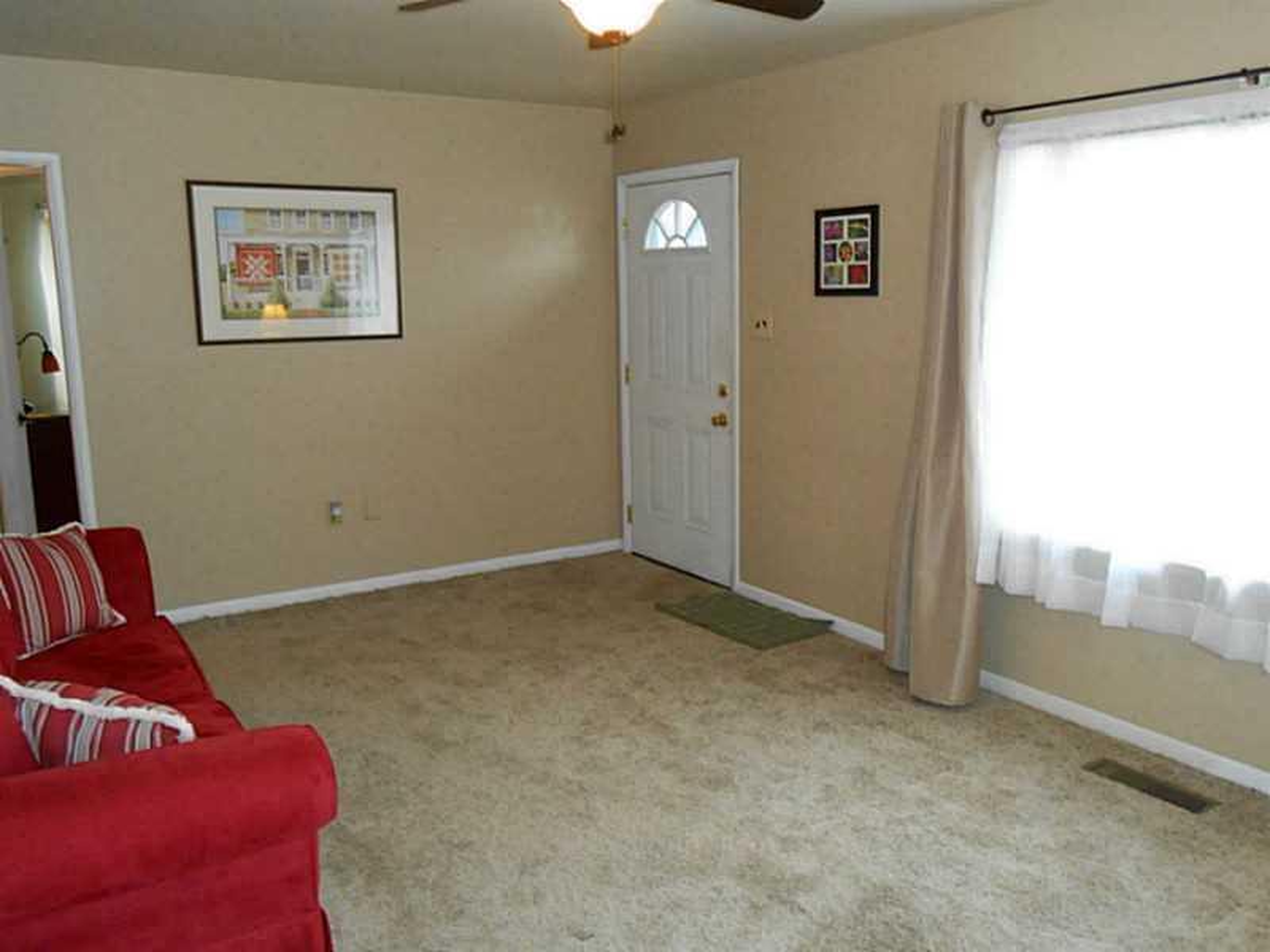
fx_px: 1101
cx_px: 635
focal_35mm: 30
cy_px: 476
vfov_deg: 46.8
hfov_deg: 60.0
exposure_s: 1/25
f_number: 3.8
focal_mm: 5.3
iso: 500
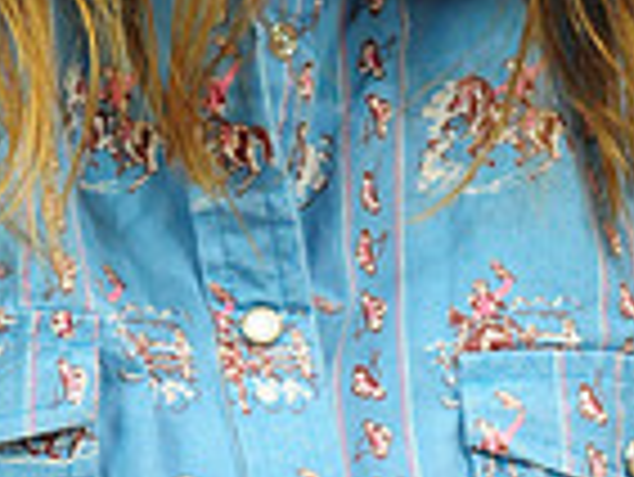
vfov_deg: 3.5
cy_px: -662
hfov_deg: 4.8
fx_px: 7607
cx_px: 101
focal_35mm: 415
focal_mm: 70
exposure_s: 1/125
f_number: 4
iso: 1250
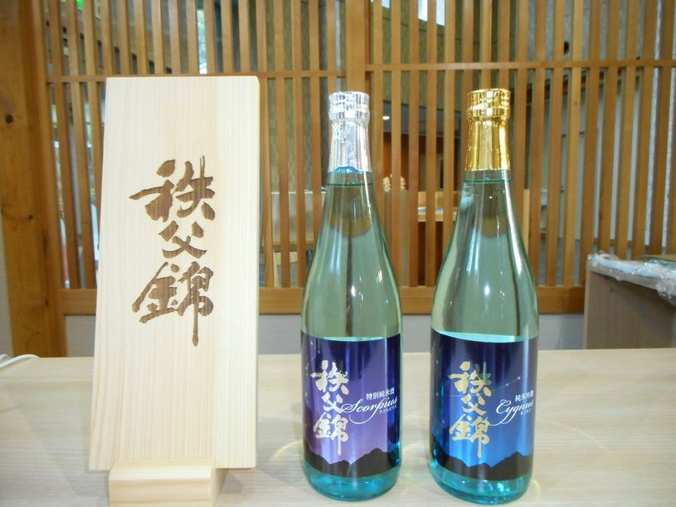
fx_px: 488
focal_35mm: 25
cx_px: 338
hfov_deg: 69.4
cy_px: 254
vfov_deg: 54.9
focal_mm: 4.5
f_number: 3.7
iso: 560
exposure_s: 1/25
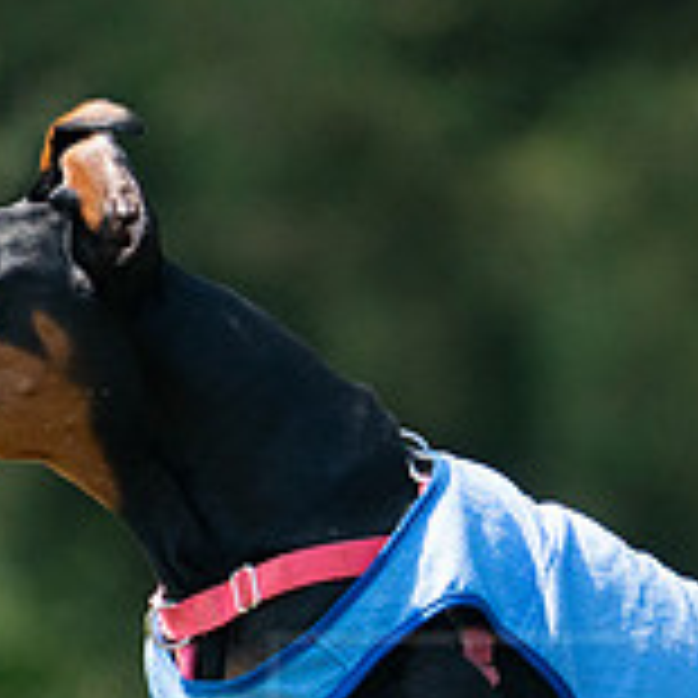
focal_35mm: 1890
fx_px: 43117
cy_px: 858
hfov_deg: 0.9
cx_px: 698
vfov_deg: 0.9
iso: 3200
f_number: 6.3
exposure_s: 1/4000
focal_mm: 594
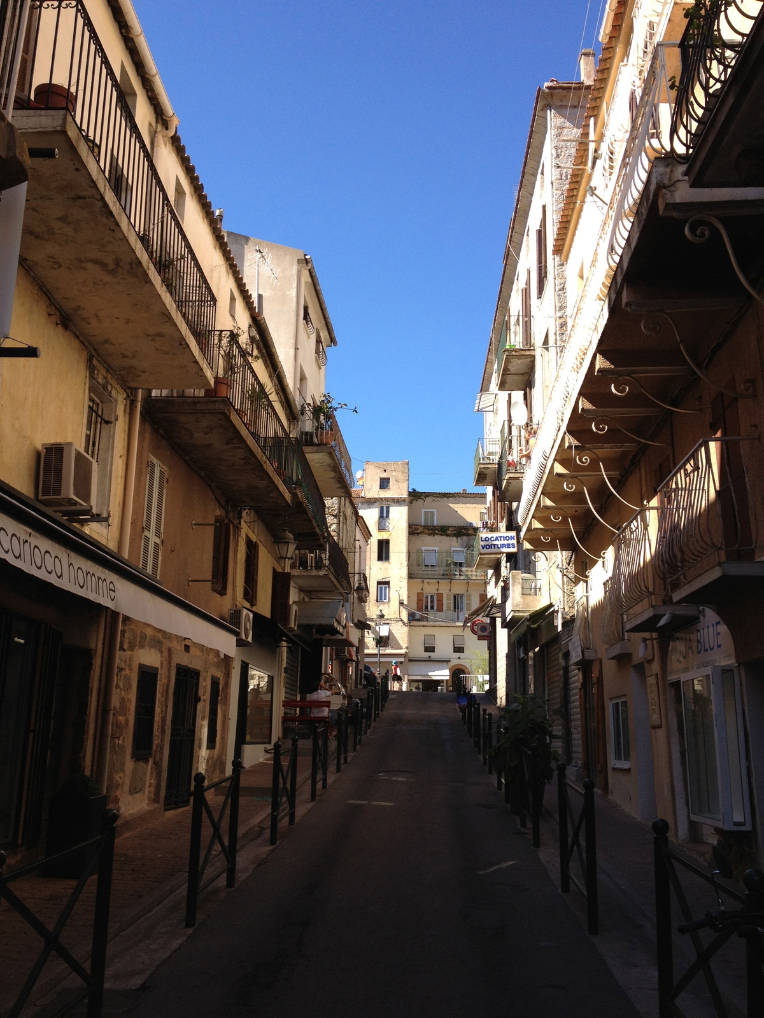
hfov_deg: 40.7
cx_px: 382
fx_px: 1030
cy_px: 509
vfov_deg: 52.6
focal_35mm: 35
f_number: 2.4
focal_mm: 4.28
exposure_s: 1/789
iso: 64
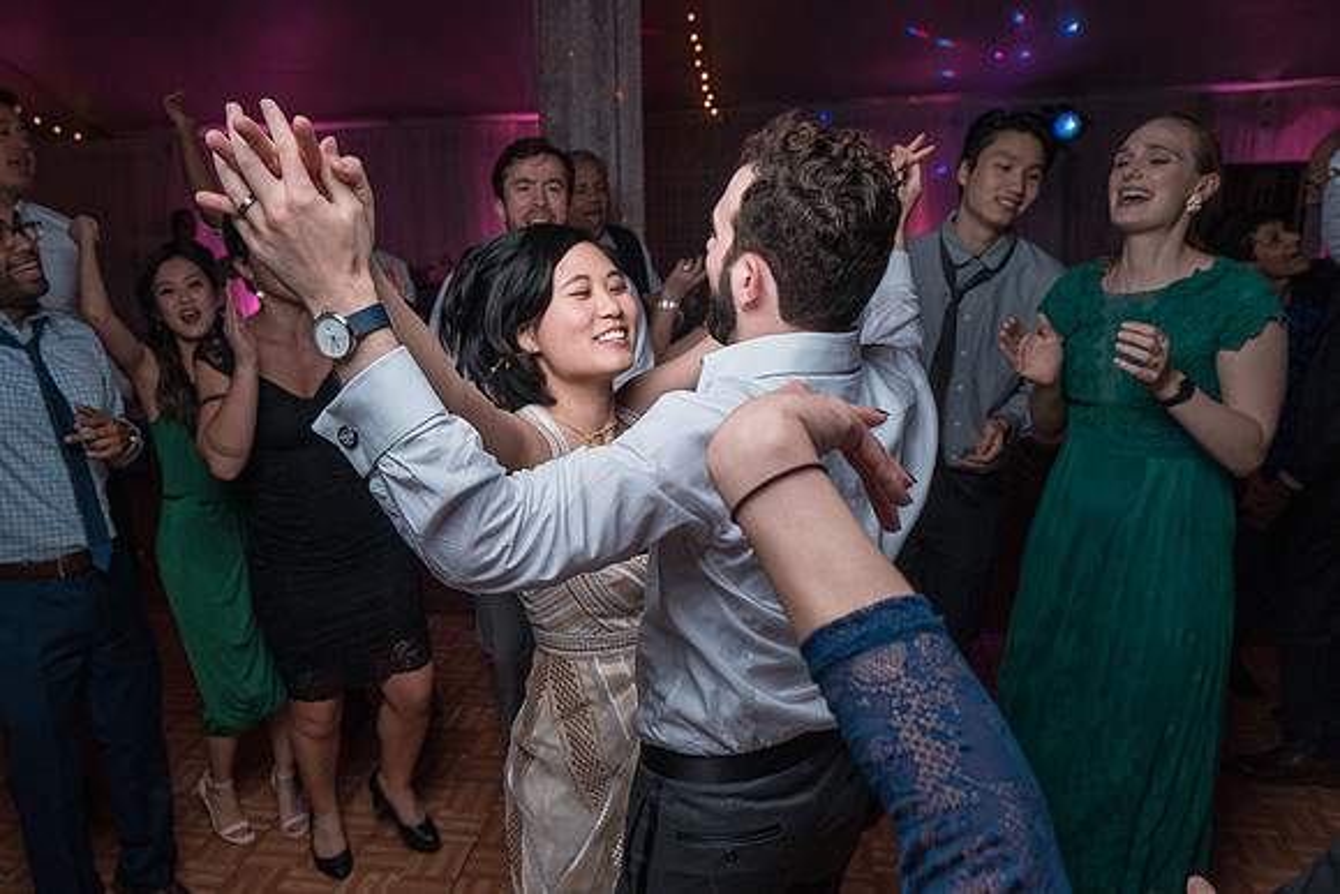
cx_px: 623
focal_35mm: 28
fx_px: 1057
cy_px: 525
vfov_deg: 45.7
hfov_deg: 64.7
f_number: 5.6
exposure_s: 1/200
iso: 2000
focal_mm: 24
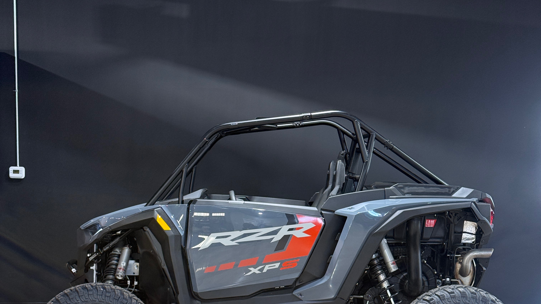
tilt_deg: -2.7
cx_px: 271
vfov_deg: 17.1
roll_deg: -1.5
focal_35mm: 70
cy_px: 226
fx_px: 1004
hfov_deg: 30.2
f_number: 1.78
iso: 160
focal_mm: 6.76
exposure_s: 1/60
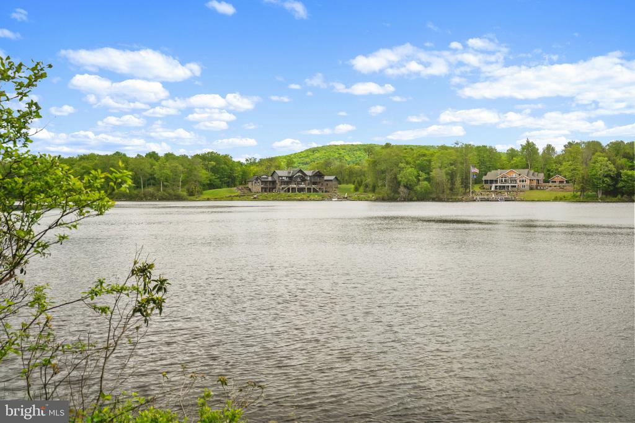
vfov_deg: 41.1
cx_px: 318
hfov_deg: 58.7
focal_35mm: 32
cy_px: 212
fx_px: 564
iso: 100
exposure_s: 1/30
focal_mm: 32
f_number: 7.1
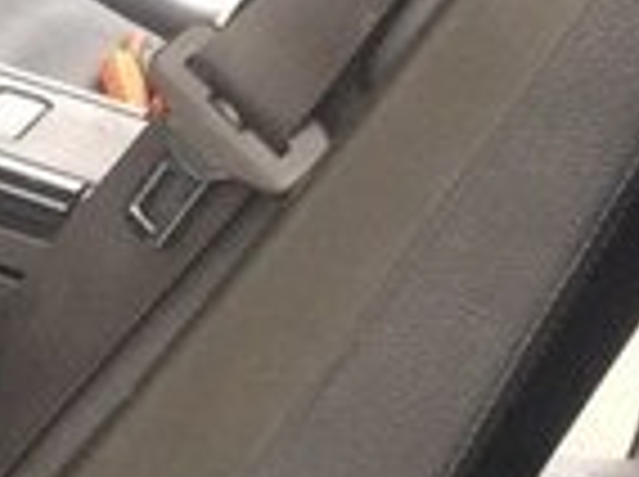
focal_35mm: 135
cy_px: 281
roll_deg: -3.2
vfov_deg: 10.9
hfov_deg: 12.8
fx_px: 2488
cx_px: -648
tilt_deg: -30.3
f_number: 2.2
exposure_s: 1/33
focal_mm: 4.15
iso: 160
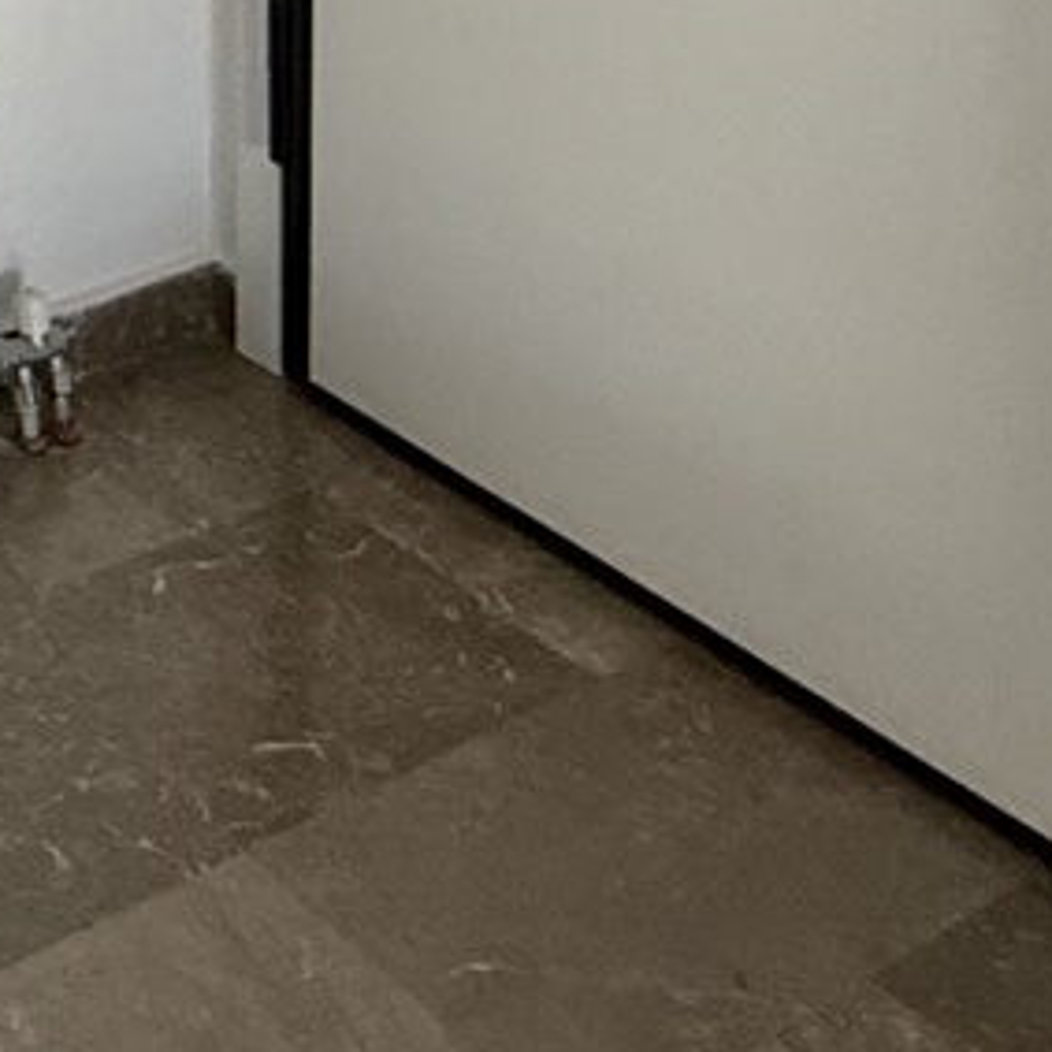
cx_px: -472
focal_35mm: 84
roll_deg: -1.0
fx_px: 2888
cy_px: -1230
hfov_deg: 18.5
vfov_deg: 15.2
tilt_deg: +0.9
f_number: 2.2
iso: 160
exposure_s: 1/99
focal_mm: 2.22
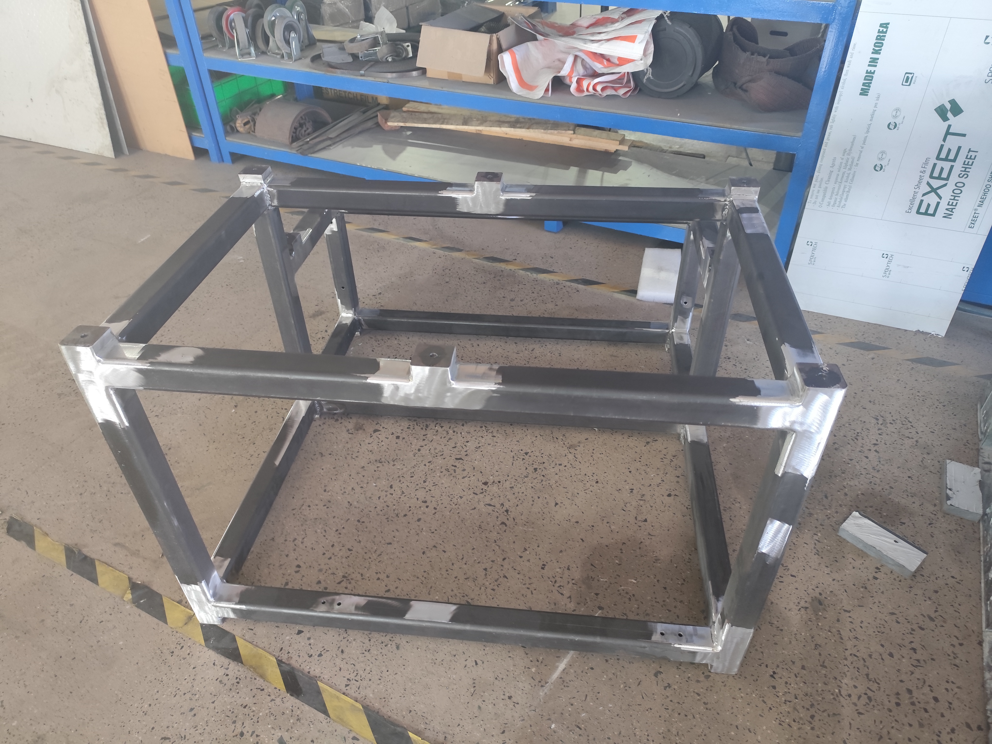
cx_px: 496
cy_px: 372
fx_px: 659
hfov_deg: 73.9
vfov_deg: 58.9
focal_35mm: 23
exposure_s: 1/20
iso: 1250
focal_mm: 6.14
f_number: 1.65
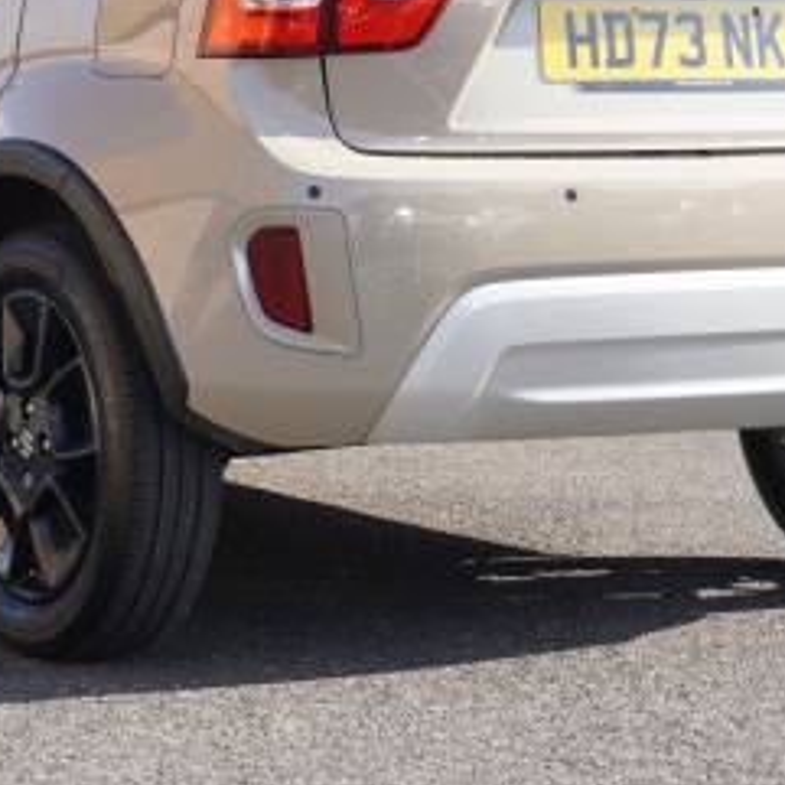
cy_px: 101
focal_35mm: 132
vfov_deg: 13.1
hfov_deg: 13.2
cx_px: 212
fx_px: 3390
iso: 160
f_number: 5.6
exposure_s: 1/160
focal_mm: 39
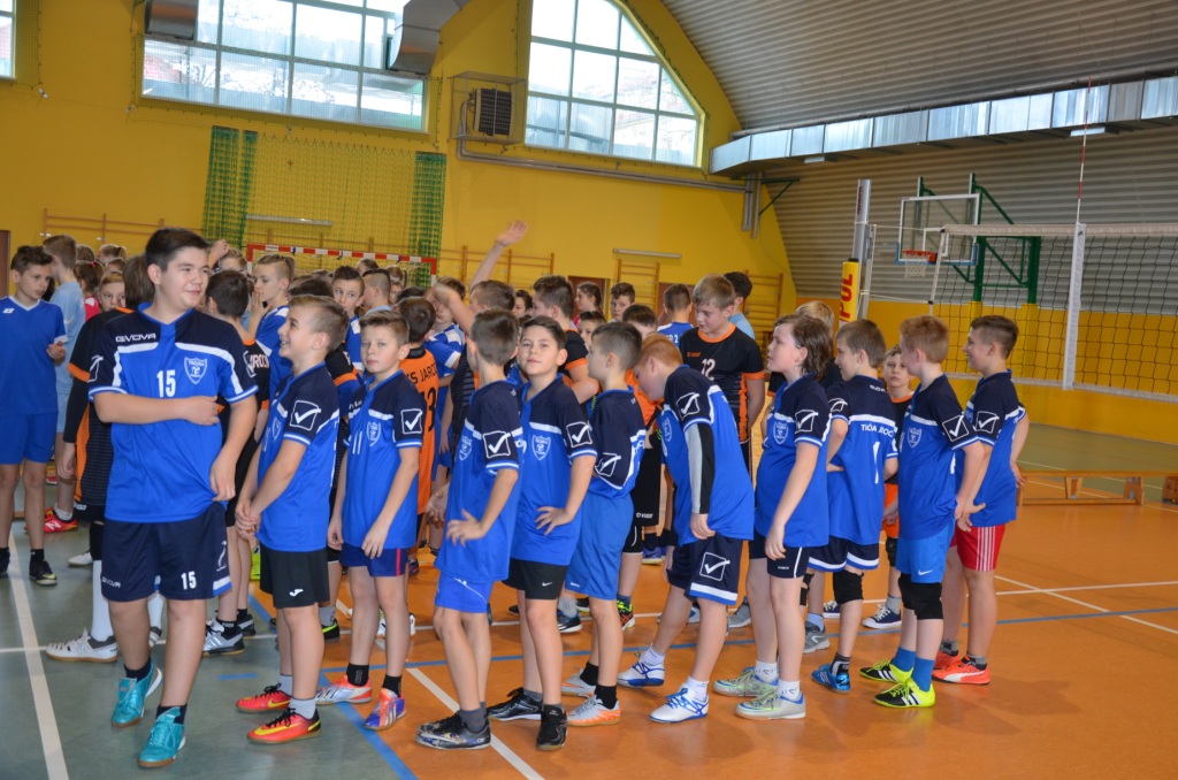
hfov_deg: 51.4
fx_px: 1224
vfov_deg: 35.3
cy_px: 390
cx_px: 589
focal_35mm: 38
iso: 450
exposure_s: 1/60
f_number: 4
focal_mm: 25
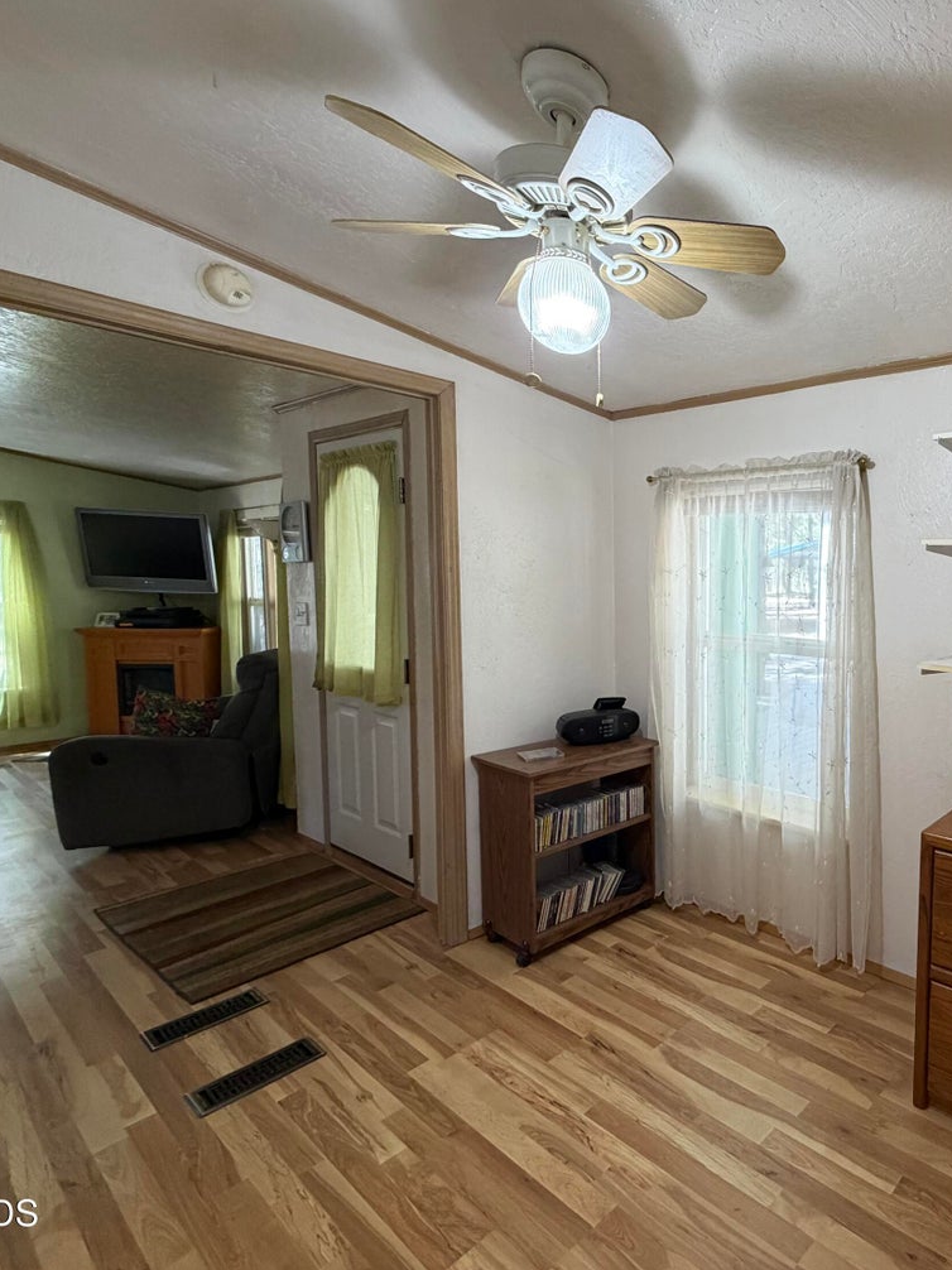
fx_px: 697
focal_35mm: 19
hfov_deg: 60.4
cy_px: 626
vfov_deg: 84.7
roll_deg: -0.6
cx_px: 819
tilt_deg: -3.6
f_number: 2.2
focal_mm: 2.22
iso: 320
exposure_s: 1/60
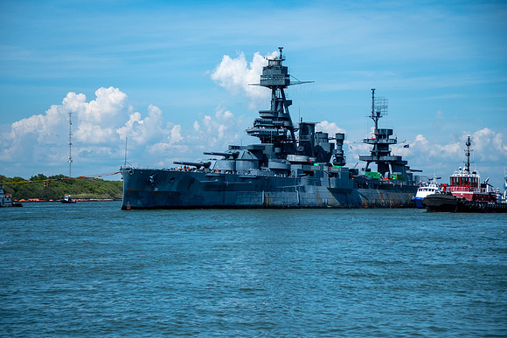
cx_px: 254
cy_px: 169
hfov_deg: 20.2
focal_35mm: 101
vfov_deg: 13.6
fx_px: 1423
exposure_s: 1/4000
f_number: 4
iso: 160
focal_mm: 67.5
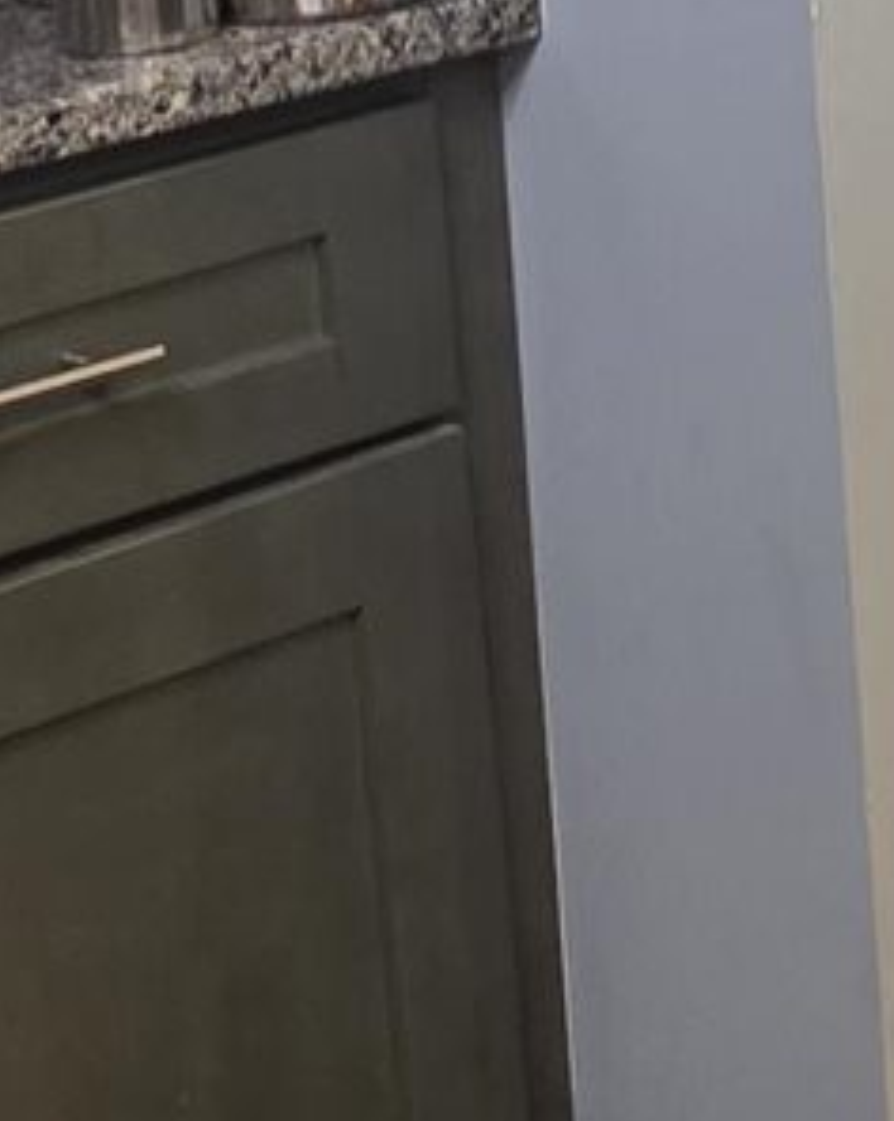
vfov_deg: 10.8
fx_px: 5800
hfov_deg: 8.5
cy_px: -333
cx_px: 1564
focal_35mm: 175
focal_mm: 6.25
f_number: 1.7
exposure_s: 1/120
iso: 200
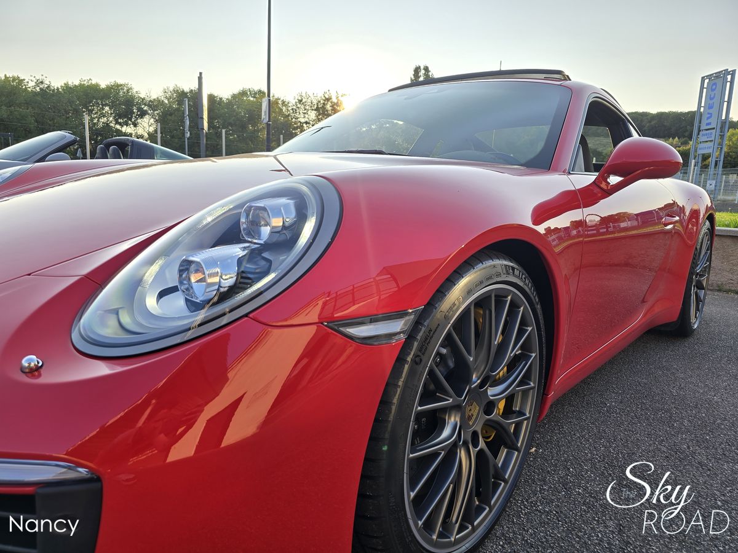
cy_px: 276
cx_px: 369
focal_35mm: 23
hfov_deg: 73.9
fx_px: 490
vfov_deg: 58.9
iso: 12
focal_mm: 6.3
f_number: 1.7
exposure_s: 1/180
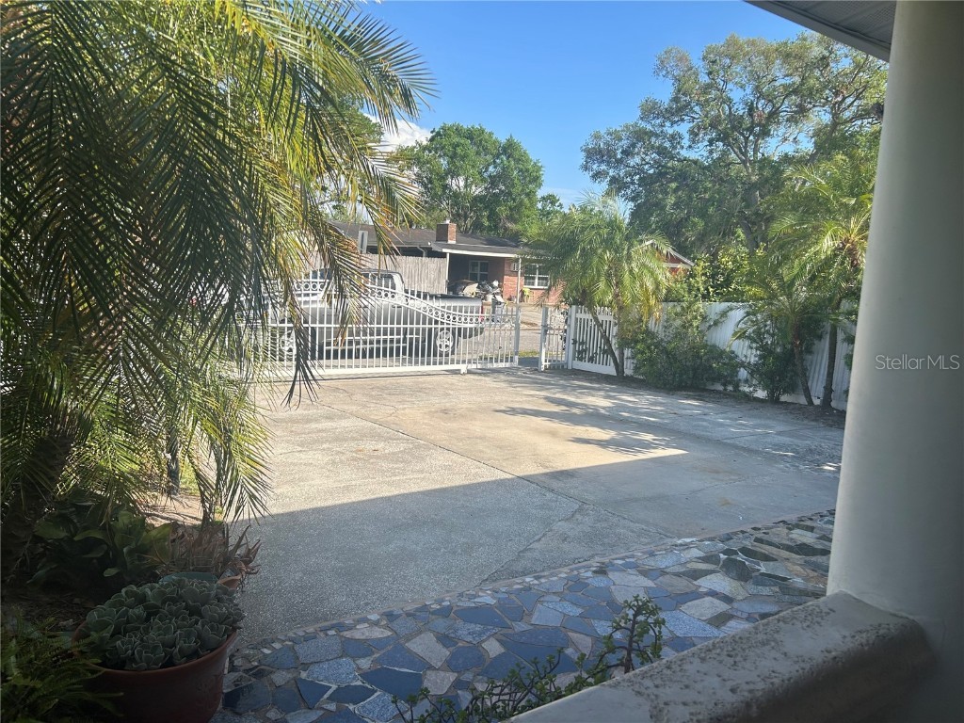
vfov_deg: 53.1
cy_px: 362
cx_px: 482
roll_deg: -3.1
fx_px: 724
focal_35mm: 26
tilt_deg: -7.1
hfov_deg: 67.3
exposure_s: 1/2762
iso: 50
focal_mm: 5.7
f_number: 1.5
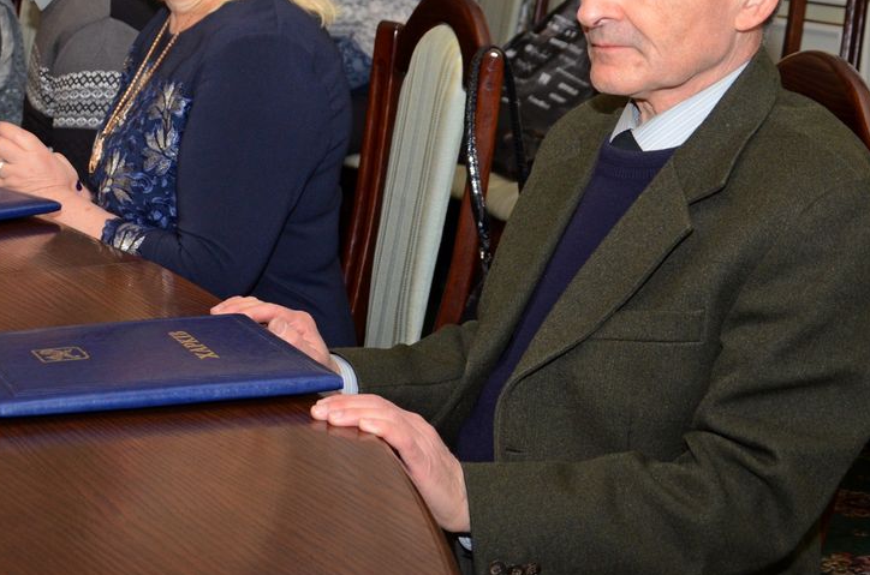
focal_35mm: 87
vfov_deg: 15.4
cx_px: 81
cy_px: 52
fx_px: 2097
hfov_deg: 22.8
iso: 1000
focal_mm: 30
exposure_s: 1/200
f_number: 4.2
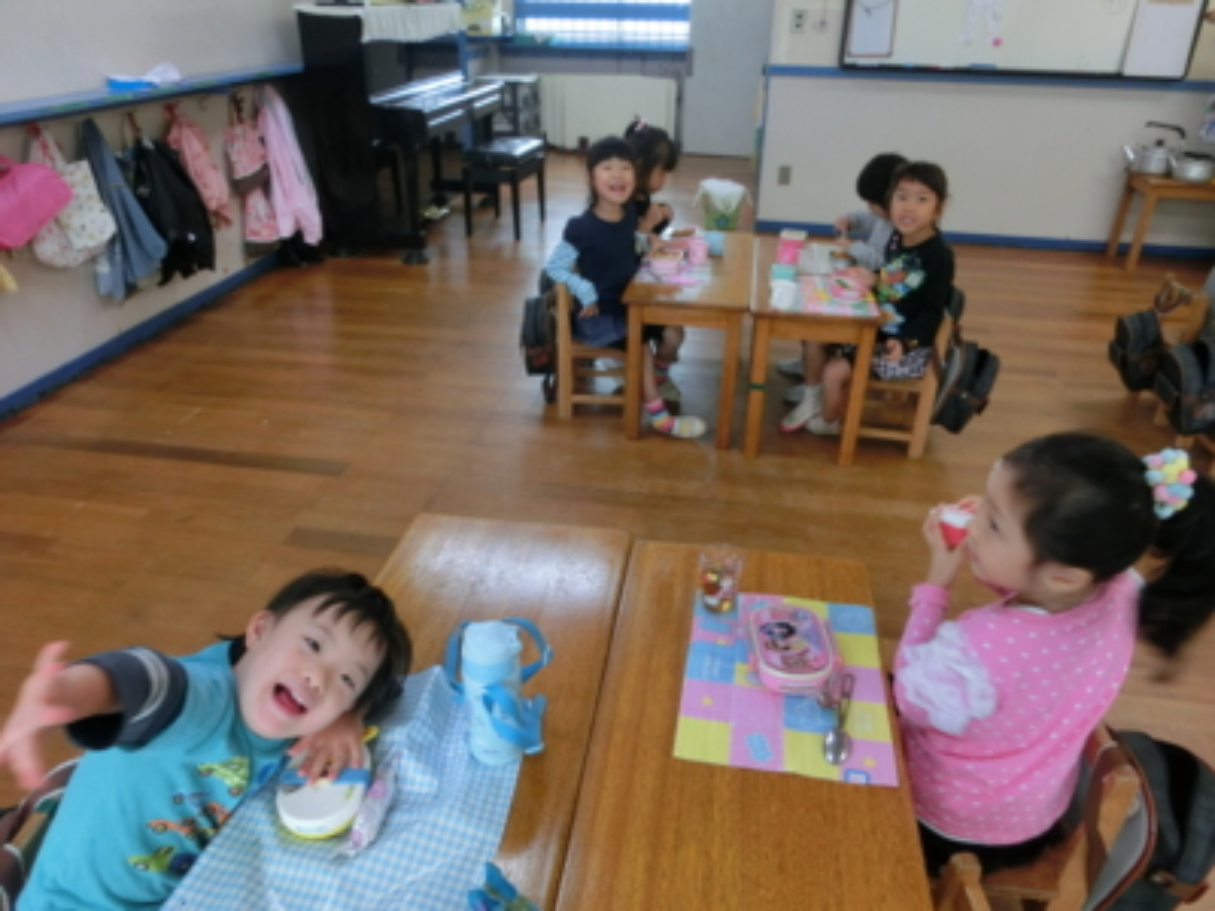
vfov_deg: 56.8
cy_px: 456
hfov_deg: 71.6
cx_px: 608
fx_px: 842
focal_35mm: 24
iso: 160
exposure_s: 1/60
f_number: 3
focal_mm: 4.24
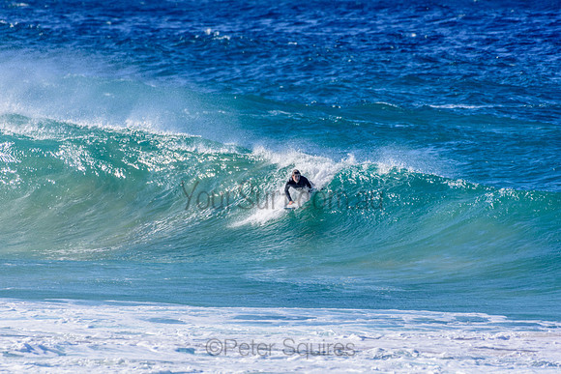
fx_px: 11690
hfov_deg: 2.7
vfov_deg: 1.8
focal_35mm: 750
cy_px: 187
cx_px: 280
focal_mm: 500
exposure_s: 1/2000
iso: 280
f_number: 5.6
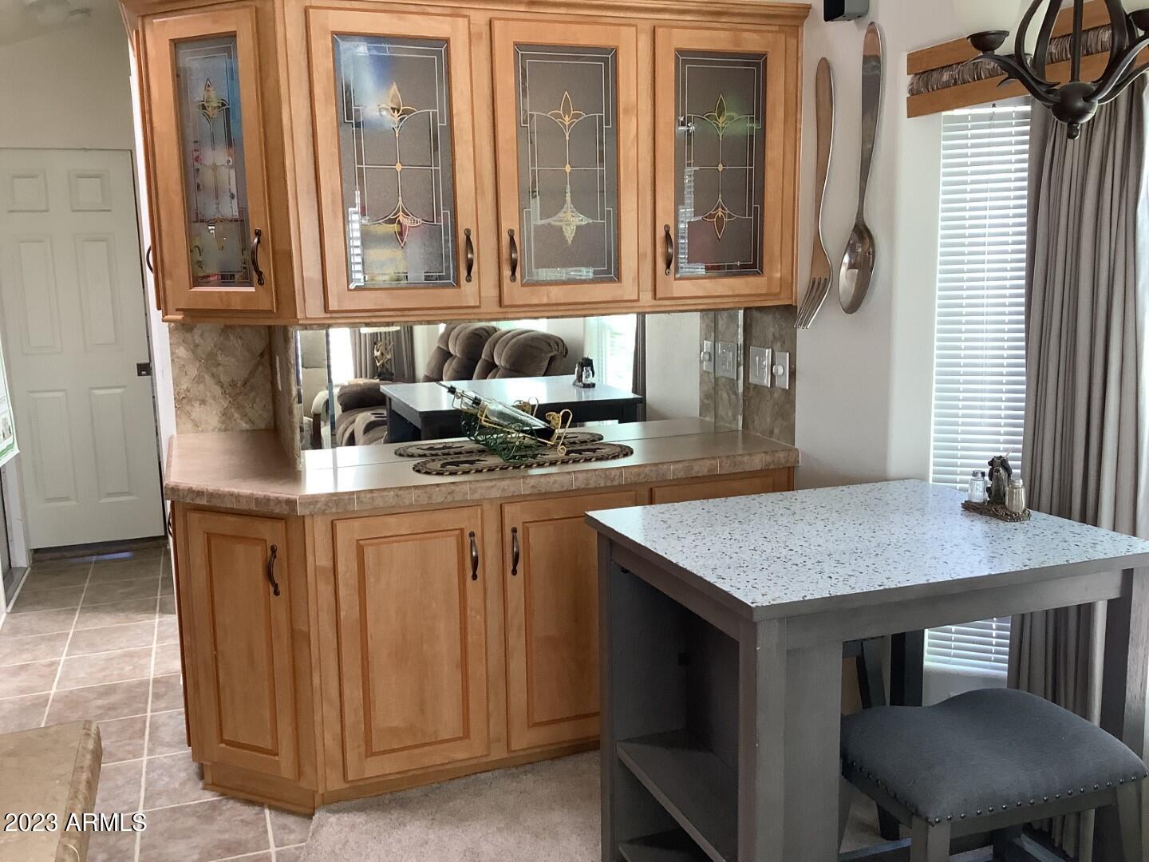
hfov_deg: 58.4
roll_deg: +1.7
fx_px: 1029
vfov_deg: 45.4
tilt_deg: -9.8
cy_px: 431
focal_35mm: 31
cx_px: 574
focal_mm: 3.3
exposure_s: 1/60
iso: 100
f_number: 2.4
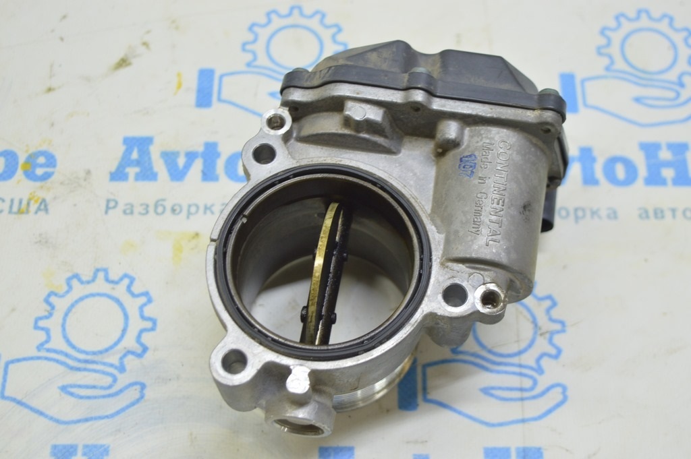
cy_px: 230
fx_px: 1036
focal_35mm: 54
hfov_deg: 36.9
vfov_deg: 25.0
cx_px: 346
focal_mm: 36
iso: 400
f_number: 5.6
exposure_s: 1/20
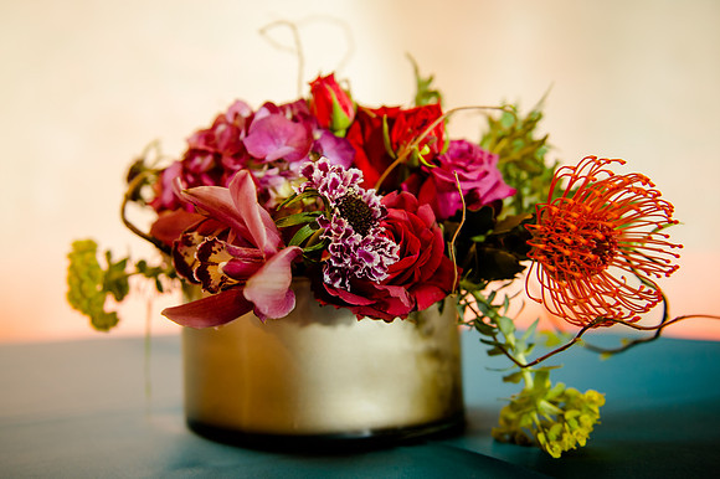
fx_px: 696
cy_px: 224
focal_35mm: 35
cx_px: 332
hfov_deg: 54.7
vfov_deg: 38.0
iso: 1000
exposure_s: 1/80
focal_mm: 32
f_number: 2.8
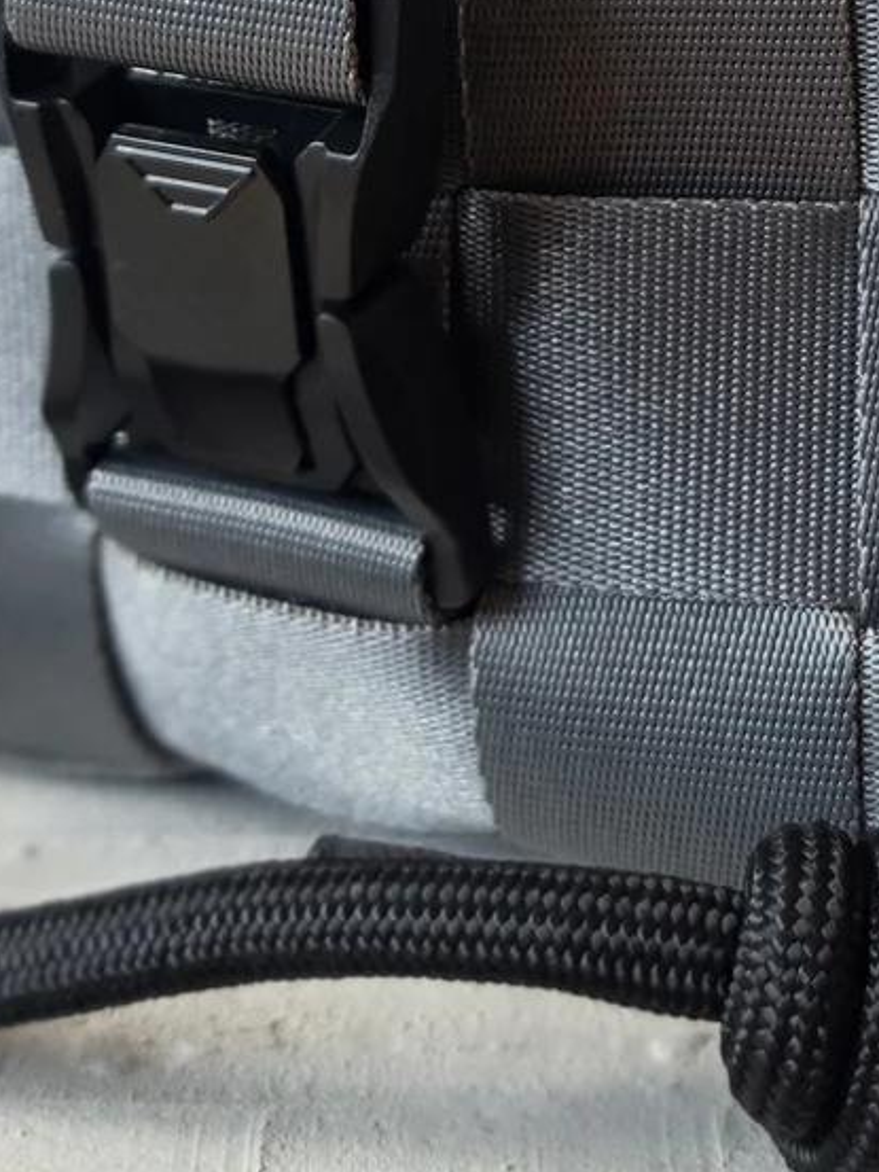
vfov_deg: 20.4
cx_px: 752
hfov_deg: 16.6
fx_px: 2978
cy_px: -347
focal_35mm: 88
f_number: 1.4
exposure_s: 1/100
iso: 80
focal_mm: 6.5
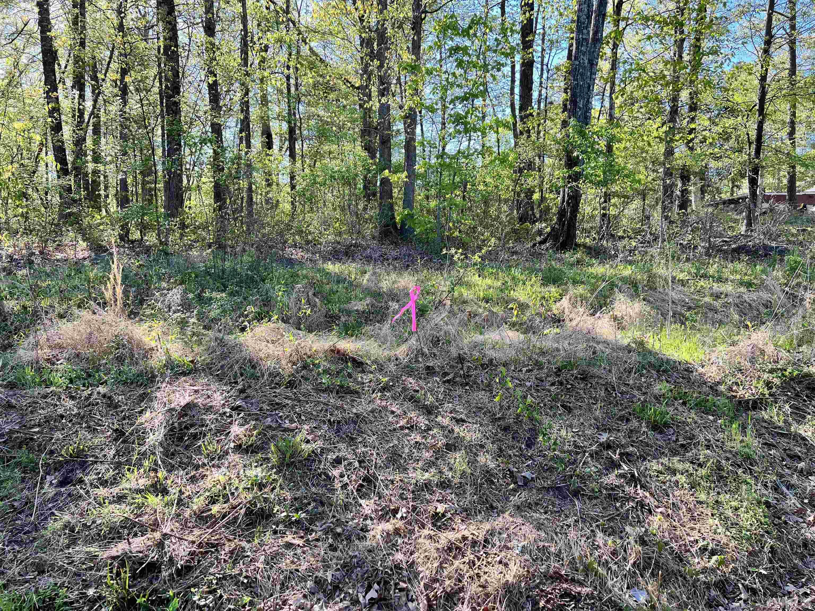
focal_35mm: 26
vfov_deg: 53.1
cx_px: 408
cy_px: 306
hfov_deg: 67.3
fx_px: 612
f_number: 1.5
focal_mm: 5.7
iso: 50
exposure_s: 1/486
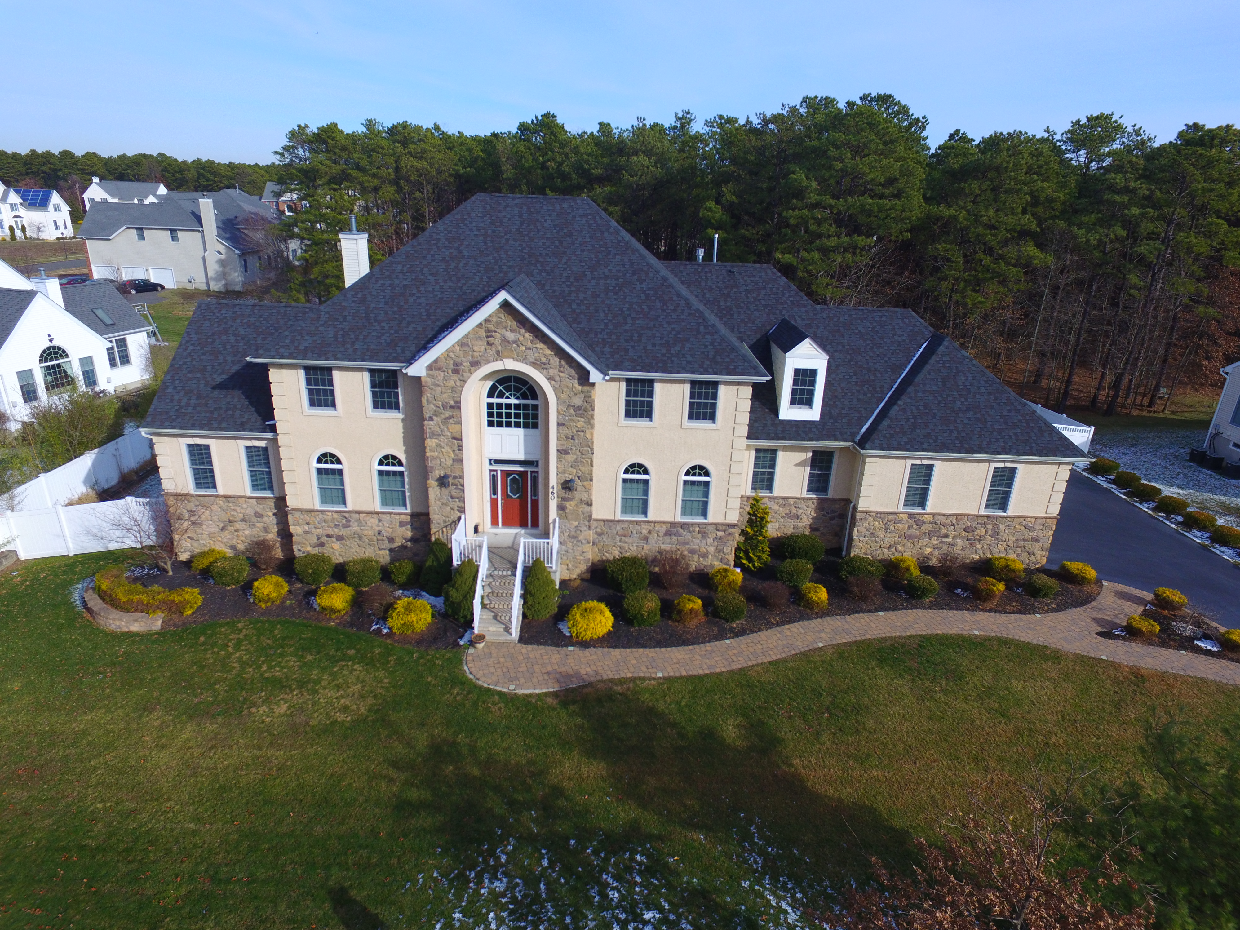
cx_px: 620
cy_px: 465
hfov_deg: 81.7
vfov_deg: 66.0
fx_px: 716
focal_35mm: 20
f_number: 2.8
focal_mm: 3.61
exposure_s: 1/1000
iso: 100
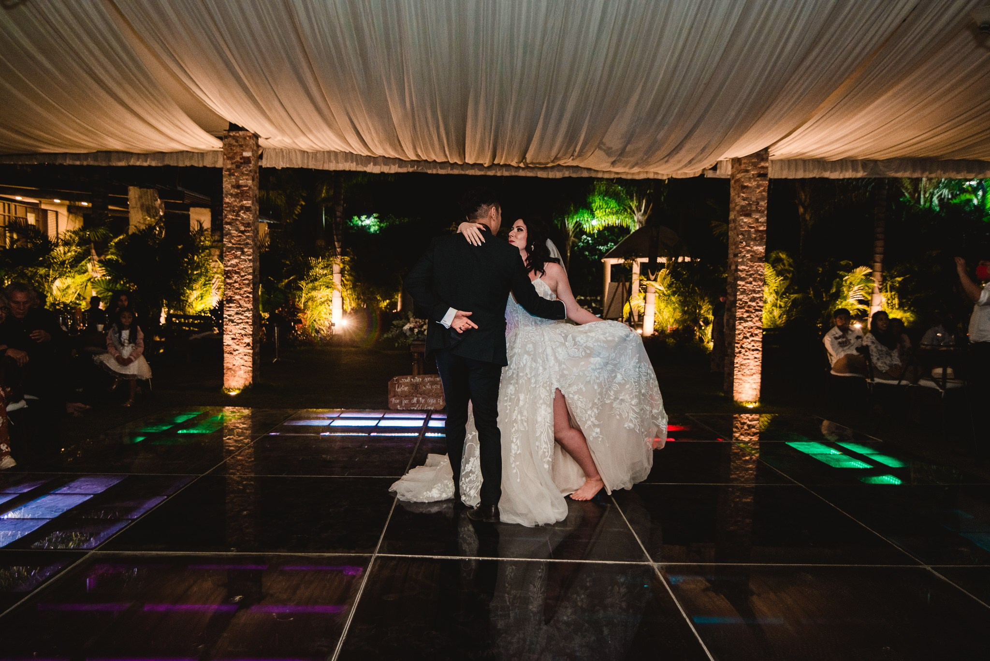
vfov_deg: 49.6
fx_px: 715
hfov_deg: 69.4
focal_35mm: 26
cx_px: 495
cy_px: 330
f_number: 3.2
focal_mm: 26
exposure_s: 1/125
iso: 1250
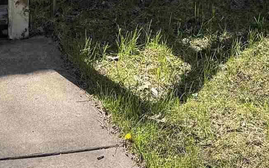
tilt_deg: +2.8
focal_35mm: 119
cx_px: 158
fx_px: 872
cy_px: -286
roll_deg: -0.6
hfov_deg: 17.5
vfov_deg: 9.3
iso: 80
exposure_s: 1/1026
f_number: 1.78
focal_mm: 6.76
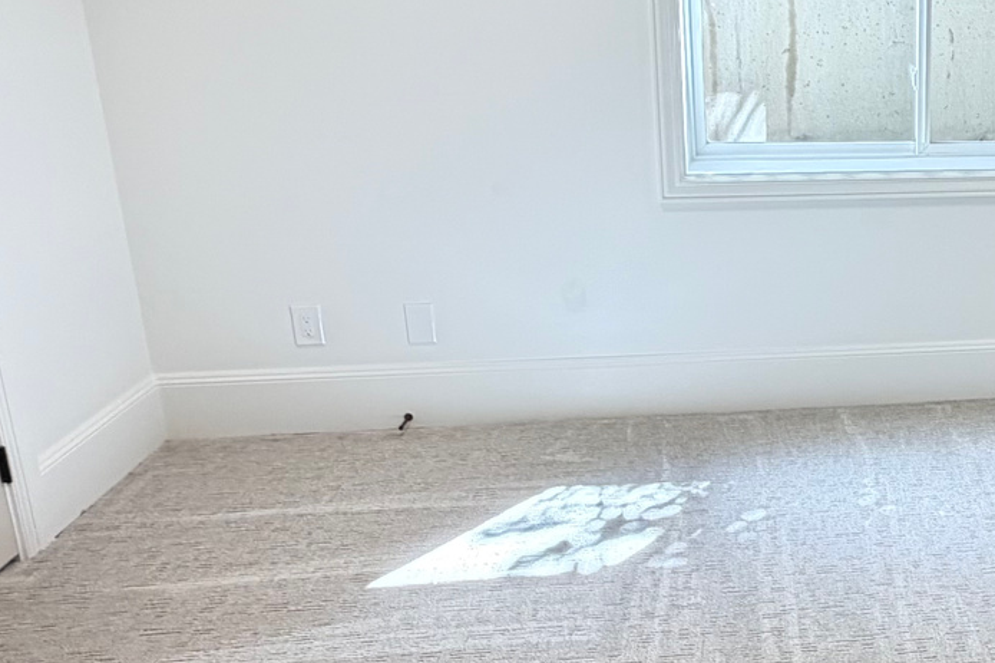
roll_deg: -0.8
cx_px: 965
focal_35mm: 43
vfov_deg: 31.1
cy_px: 261
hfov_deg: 40.5
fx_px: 1188
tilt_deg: -16.3
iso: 250
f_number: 2.2
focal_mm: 2.22
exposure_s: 1/60
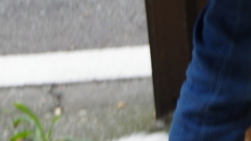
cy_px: -79
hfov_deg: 7.0
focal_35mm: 304
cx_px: 411
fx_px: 2024
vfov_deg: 4.0
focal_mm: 28
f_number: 4
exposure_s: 1/60
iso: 200
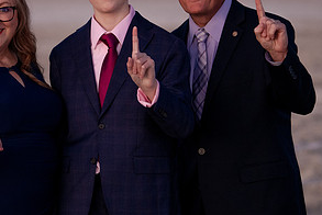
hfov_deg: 7.9
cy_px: 21
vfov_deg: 5.3
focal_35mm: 259
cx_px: 73
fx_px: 2319
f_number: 2.8
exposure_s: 1/80
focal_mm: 110
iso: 1600
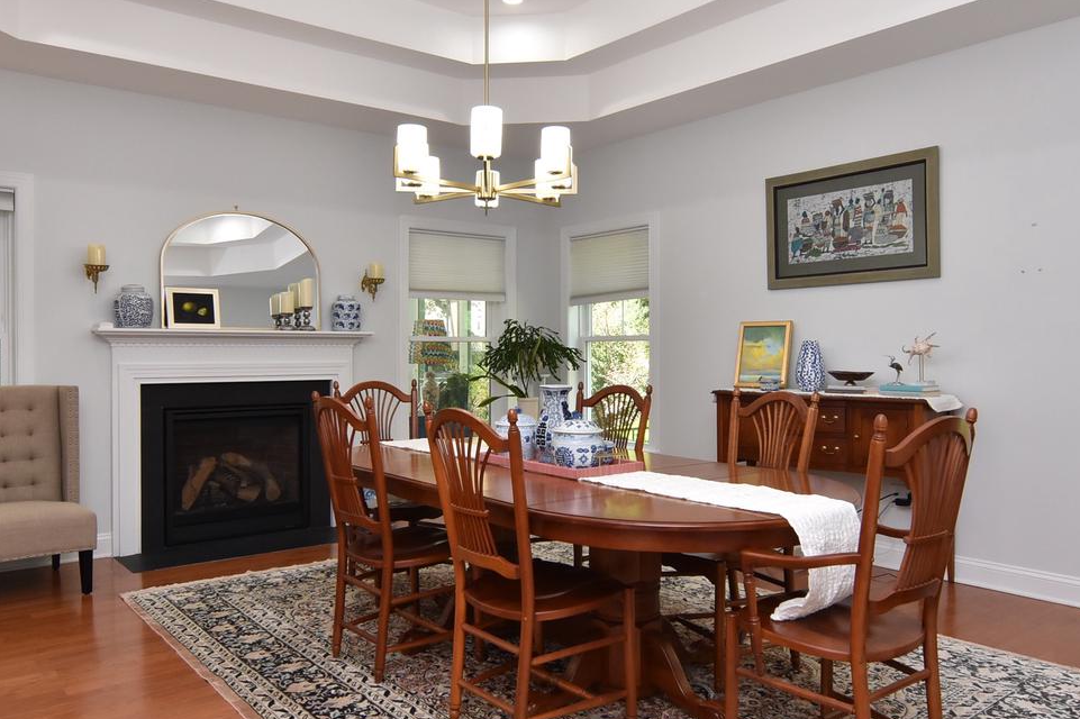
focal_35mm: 27
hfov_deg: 67.4
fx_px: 810
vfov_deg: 47.9
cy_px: 356
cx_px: 537
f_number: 8
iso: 800
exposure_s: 1/80
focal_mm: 12
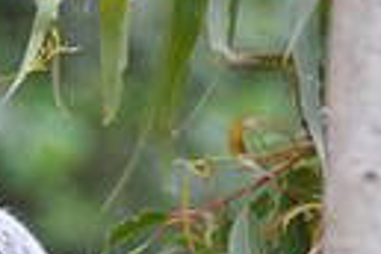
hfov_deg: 1.1
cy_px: 439
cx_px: -130
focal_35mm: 1822
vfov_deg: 0.8
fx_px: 19281
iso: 320
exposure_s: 1/80
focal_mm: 270
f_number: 5.6
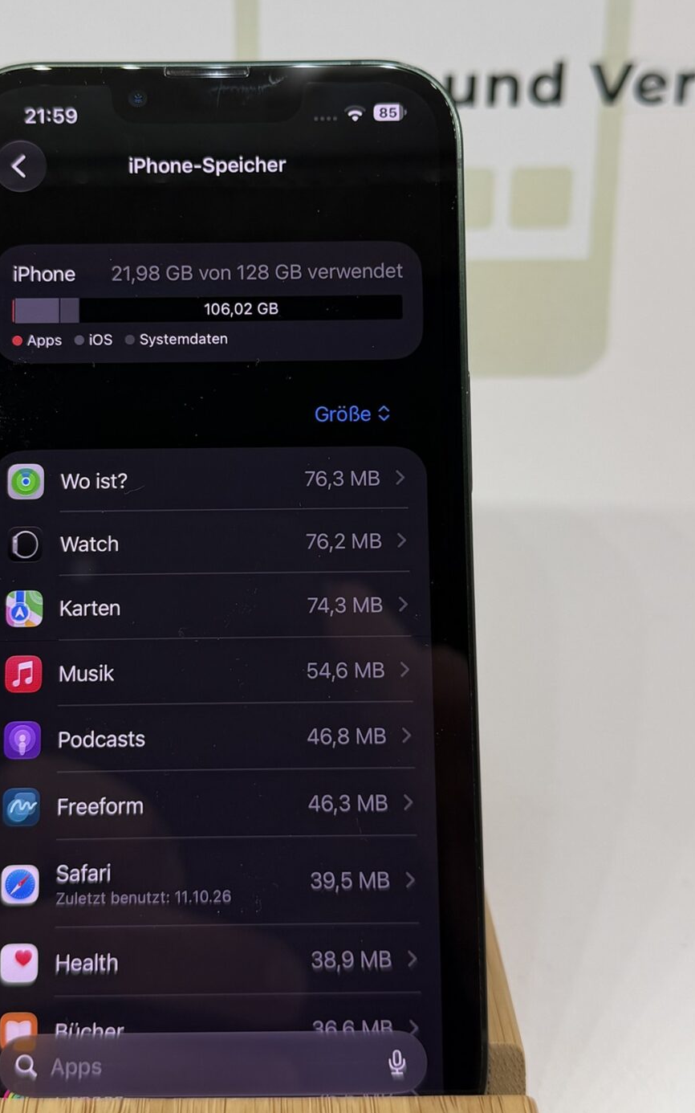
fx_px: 1425
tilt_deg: -17.3
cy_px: 448
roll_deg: -0.1
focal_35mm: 47
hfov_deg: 27.3
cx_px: 268
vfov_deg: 42.5
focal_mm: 6.76
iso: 64
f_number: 1.78
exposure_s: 1/181
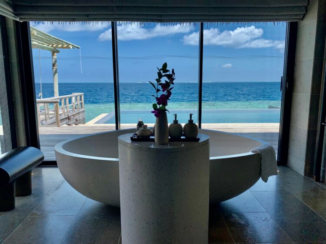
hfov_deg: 67.3
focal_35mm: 26
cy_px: 122
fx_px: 245
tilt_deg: -7.6
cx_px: 163
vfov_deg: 53.1
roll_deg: -0.7
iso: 25
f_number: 1.8
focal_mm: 4.25
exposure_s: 1/1718
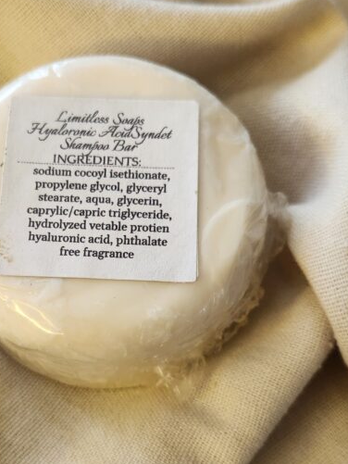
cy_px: 283
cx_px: 105
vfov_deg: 40.2
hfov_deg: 30.6
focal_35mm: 47
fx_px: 630
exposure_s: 1/180
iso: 200
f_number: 1.8
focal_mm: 5.4
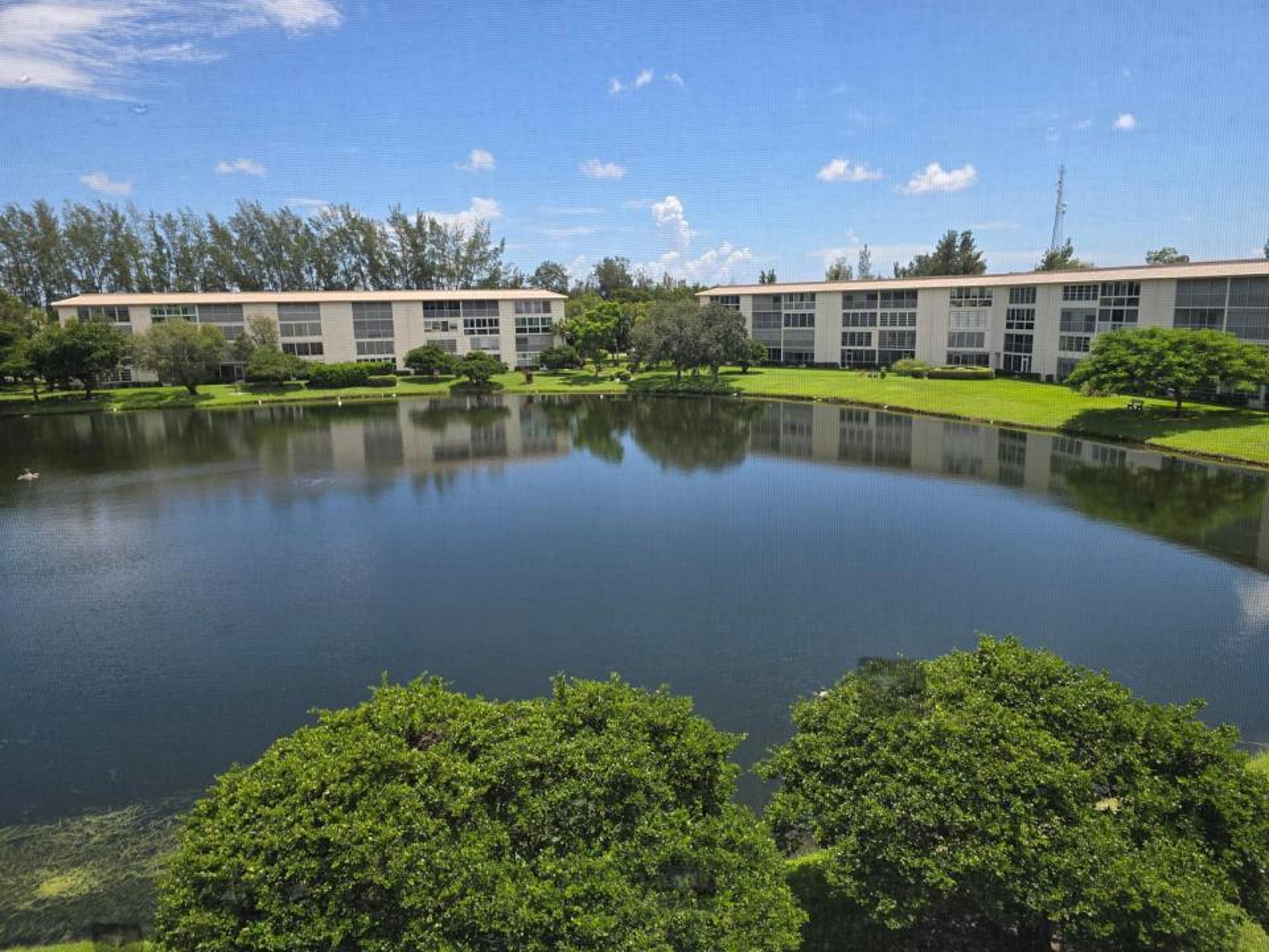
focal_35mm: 23
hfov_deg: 73.9
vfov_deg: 58.9
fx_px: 843
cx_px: 634
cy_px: 476
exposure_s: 1/427
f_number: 1.7
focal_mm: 6.3
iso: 12
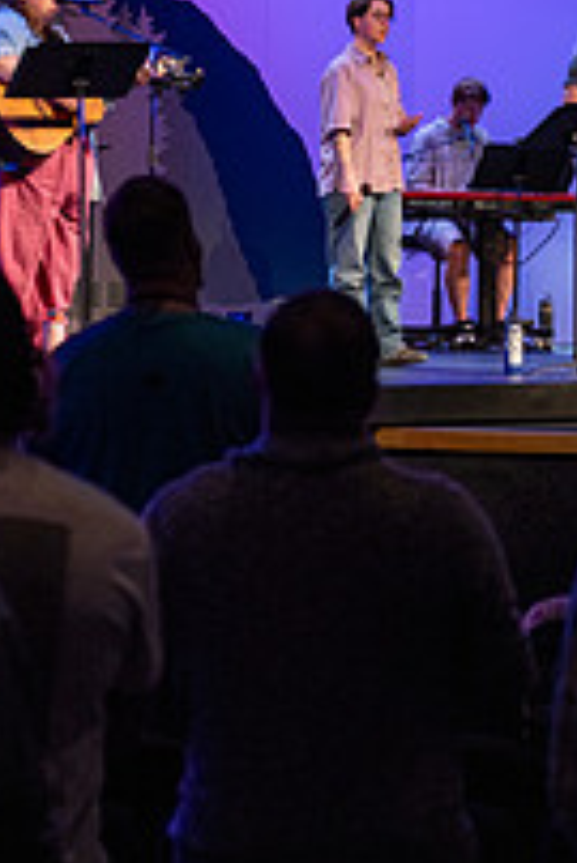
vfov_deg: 12.3
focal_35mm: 167
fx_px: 4008
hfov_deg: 8.2
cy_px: 333
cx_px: 64
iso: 500
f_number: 2.8
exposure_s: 1/75
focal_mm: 50
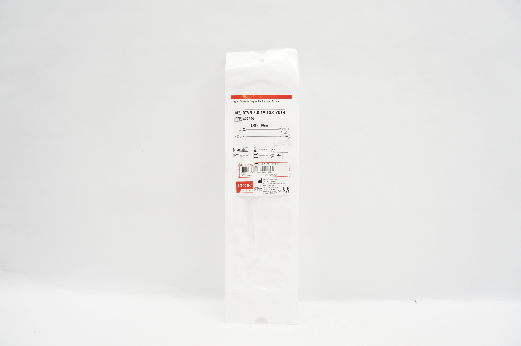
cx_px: 260
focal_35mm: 27
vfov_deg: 47.8
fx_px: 390
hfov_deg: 67.4
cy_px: 173
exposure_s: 1/30
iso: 200
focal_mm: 18
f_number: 5.6
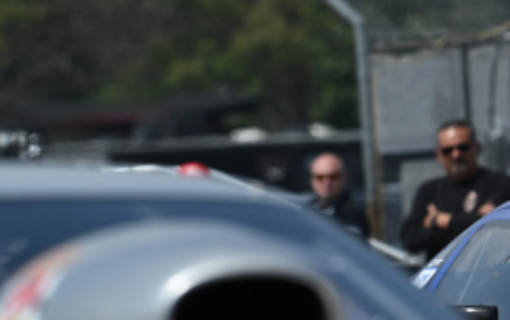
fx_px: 18044
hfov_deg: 1.6
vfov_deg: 1.0
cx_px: 772
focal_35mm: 1297
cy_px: 441
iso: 400
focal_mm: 400
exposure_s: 1/1600
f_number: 8
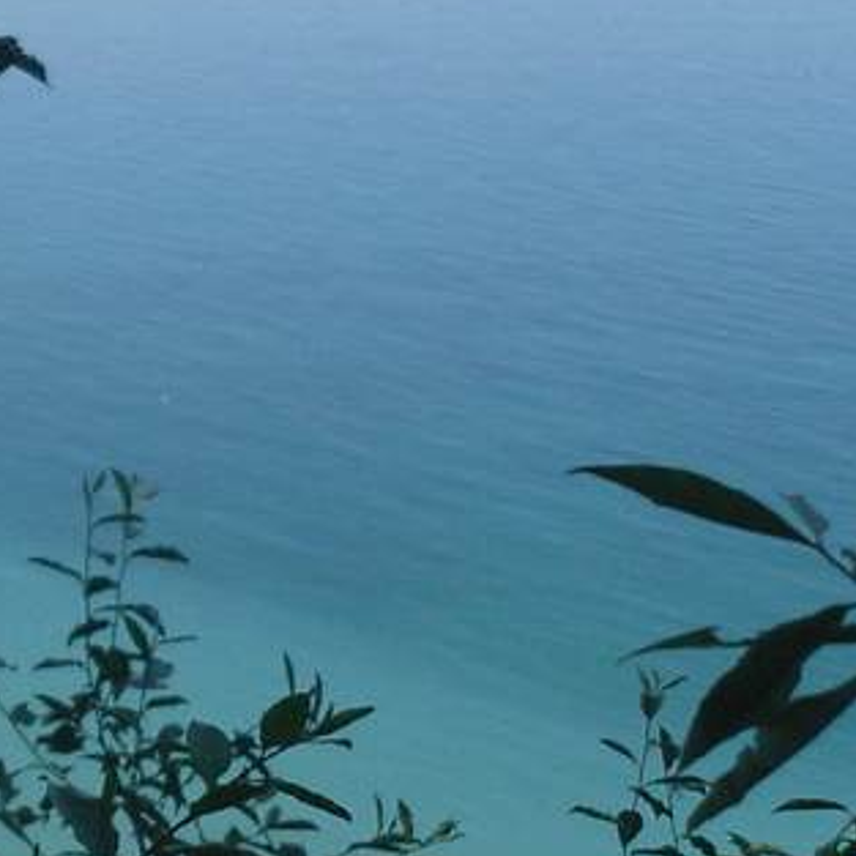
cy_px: 55
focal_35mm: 123
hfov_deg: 12.7
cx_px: -760
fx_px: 3441
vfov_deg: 14.0
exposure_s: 1/215
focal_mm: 6
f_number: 8.1
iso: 80
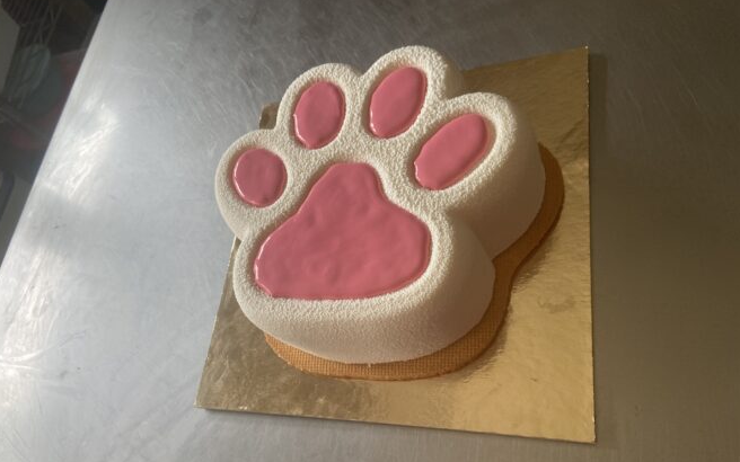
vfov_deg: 44.4
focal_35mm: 28
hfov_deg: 66.5
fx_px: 565
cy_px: 269
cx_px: 371
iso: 100
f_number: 1.8
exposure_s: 1/121
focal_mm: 4.25
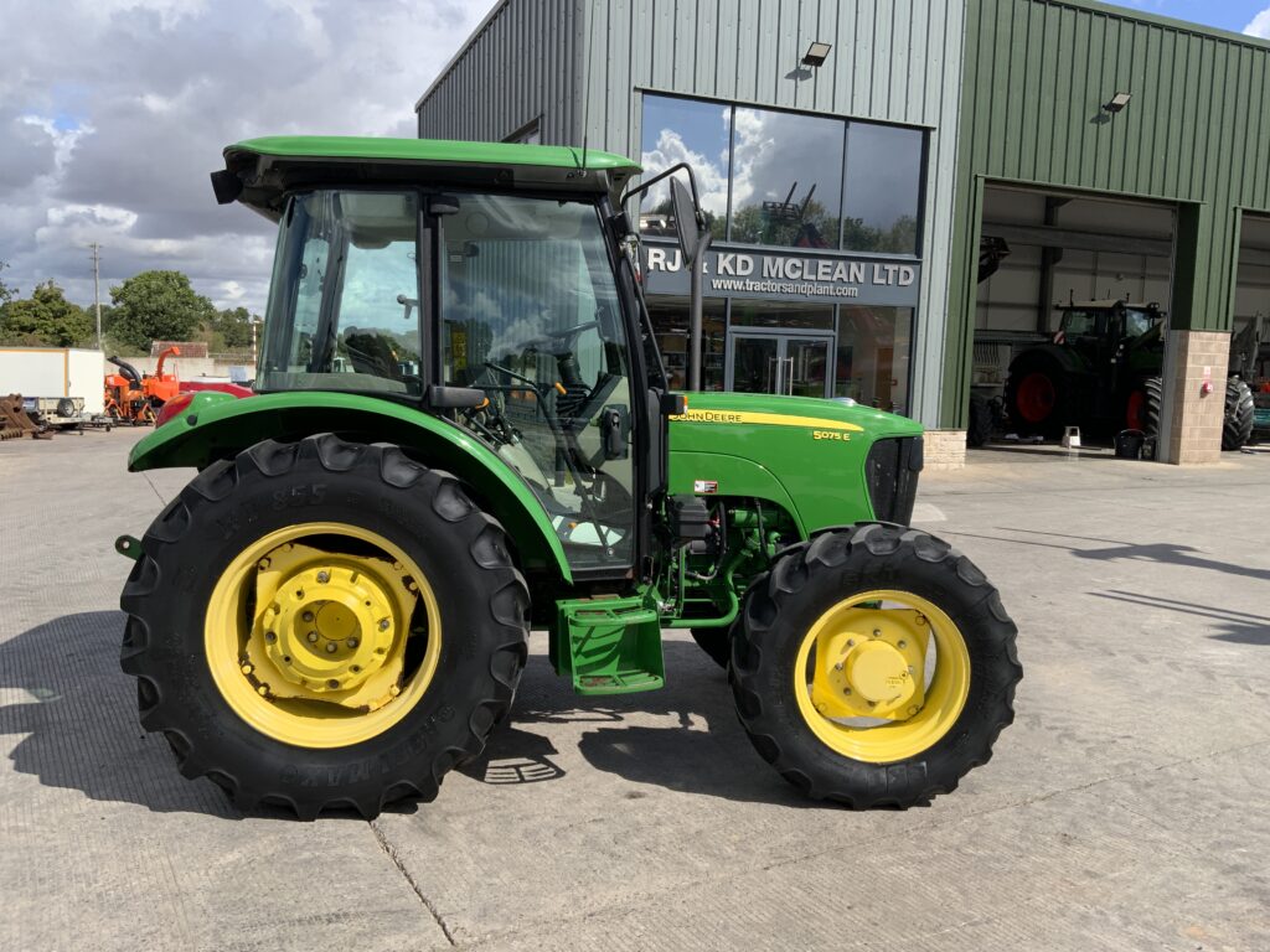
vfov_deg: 48.2
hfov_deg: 61.7
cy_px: 476
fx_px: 1064
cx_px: 635
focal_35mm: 29
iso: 16
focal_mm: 3
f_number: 1.8
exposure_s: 1/1577
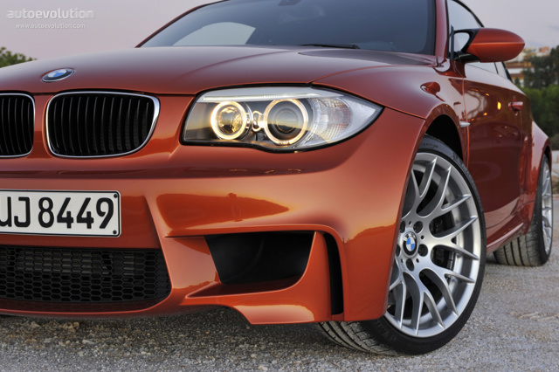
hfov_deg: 35.7
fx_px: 869
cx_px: 280
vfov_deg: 24.2
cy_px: 186
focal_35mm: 56
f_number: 10
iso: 200
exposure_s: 1/5
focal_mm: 56
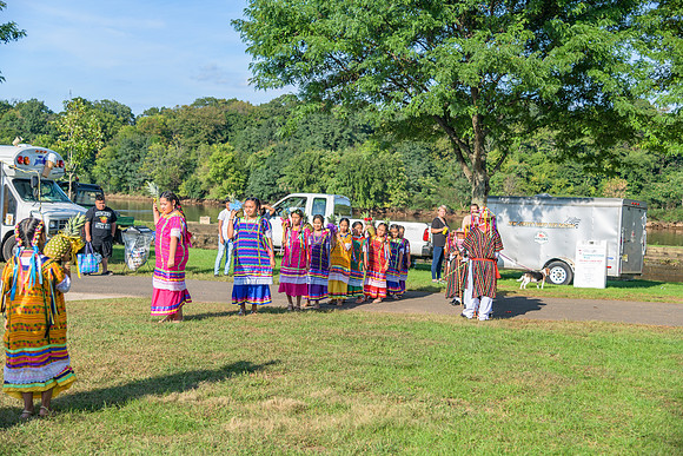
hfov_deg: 39.6
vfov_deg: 27.0
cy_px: 228
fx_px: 949
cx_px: 342
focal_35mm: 50
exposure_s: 1/200
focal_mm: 50
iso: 64
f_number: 4
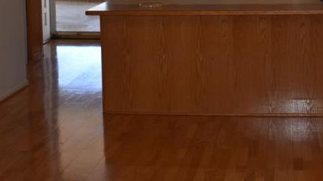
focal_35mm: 68
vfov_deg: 16.7
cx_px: 227
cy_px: -53
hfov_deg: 30.7
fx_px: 582
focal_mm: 18
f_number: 5.6
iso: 280
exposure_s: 1/125
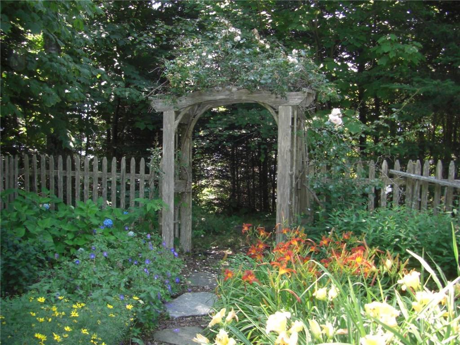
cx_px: 230
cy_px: 172
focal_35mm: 38
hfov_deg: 49.0
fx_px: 505
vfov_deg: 37.7
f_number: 3.4
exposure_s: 1/160
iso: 250
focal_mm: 6.3
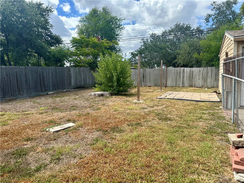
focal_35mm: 24
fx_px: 169
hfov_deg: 71.6
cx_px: 122
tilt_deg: -6.8
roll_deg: +1.3
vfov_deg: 56.8
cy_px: 92
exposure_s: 1/2809
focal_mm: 6.86
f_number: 1.78
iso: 80
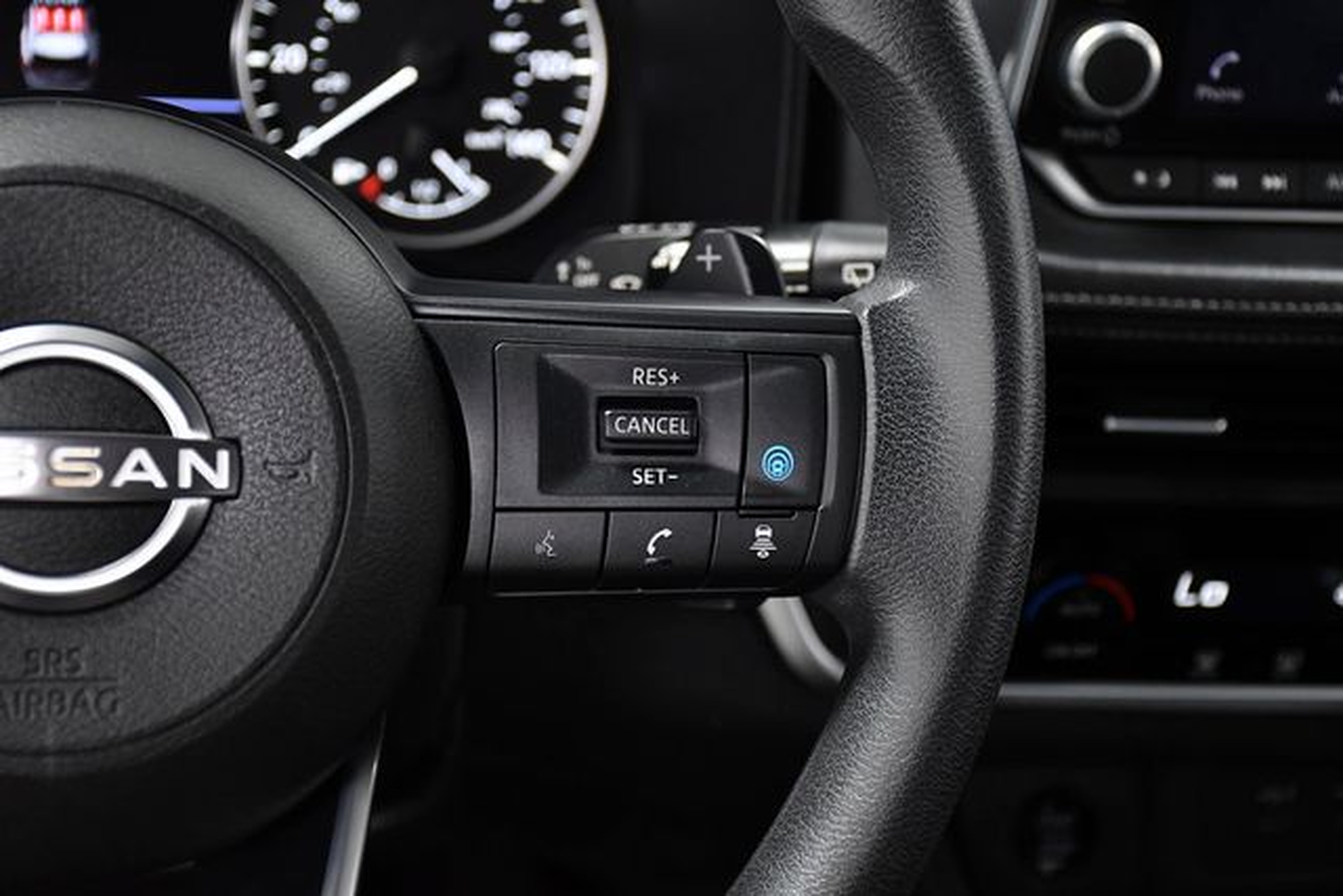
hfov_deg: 31.9
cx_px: 672
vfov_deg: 21.6
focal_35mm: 63
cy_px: 448
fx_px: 2351
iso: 2500
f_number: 4.5
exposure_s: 1/160
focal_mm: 42
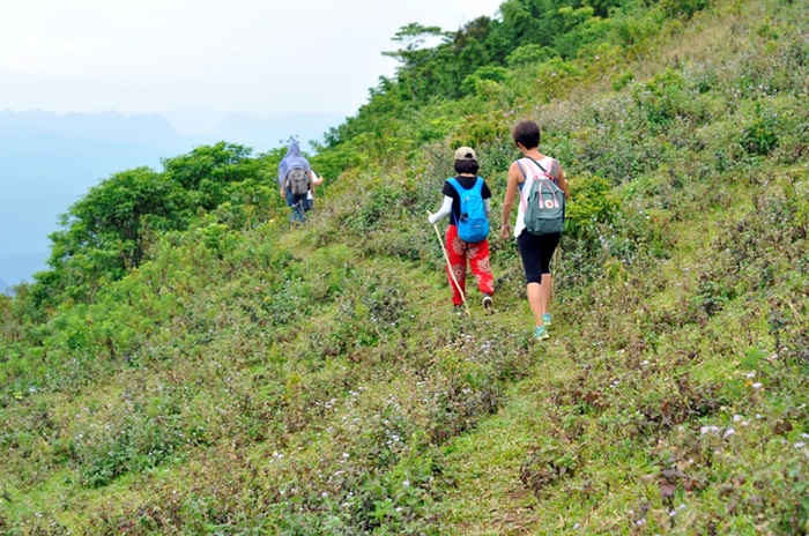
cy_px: 268
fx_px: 1682
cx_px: 404
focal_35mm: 75
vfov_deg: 18.1
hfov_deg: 27.0
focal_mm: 50
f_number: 4.5
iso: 200
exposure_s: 1/640
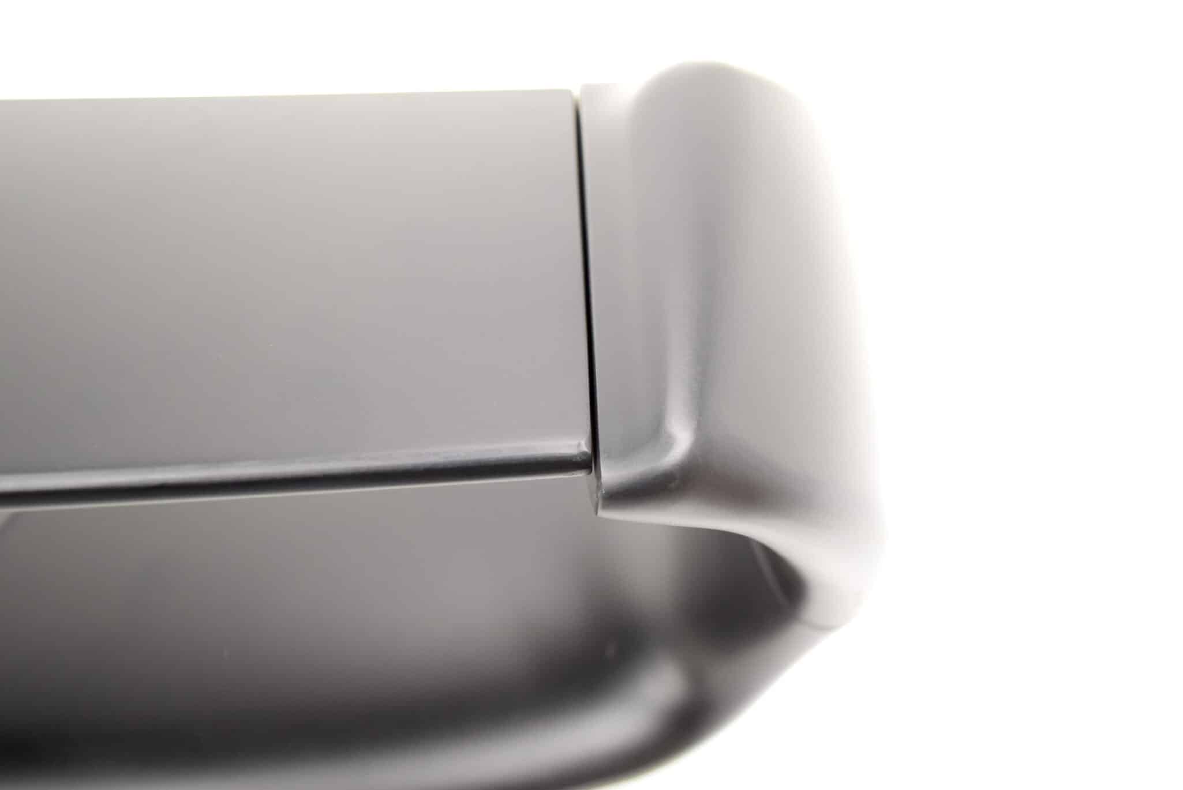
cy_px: 395
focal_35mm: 39
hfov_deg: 49.5
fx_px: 1282
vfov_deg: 34.3
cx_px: 592
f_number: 4
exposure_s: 1/60
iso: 560
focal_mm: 26
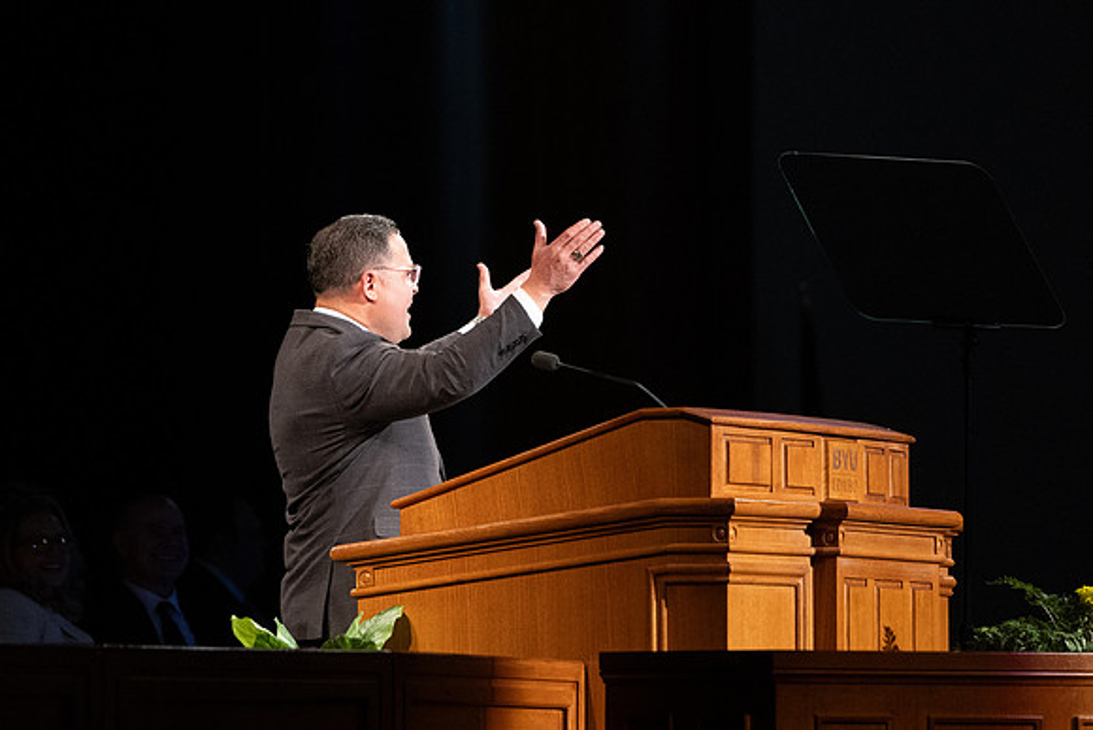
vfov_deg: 4.3
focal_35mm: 320
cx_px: 416
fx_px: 9711
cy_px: 272
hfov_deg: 6.4
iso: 3200
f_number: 3.5
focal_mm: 180
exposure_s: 1/250
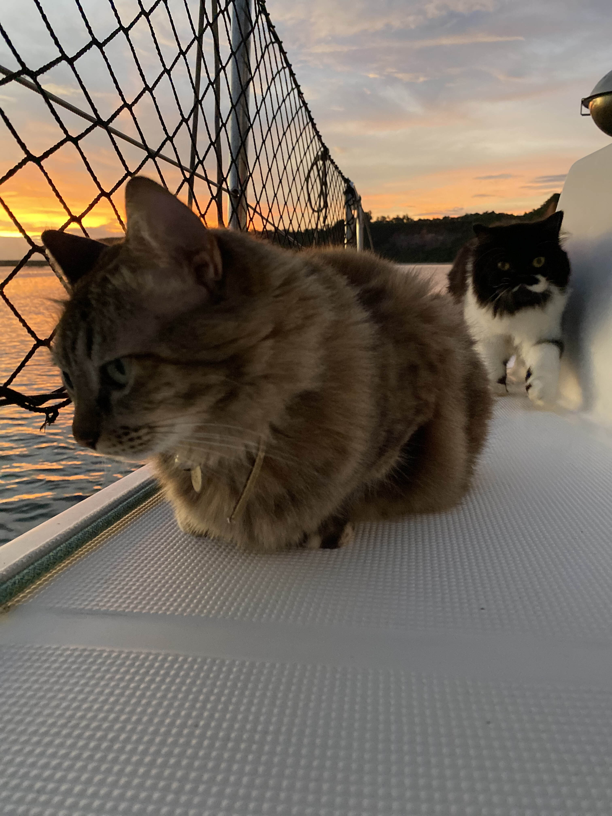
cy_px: 408
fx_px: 613
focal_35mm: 26
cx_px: 306
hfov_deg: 53.1
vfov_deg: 67.3
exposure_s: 1/40
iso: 500
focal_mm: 4.25
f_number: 1.8
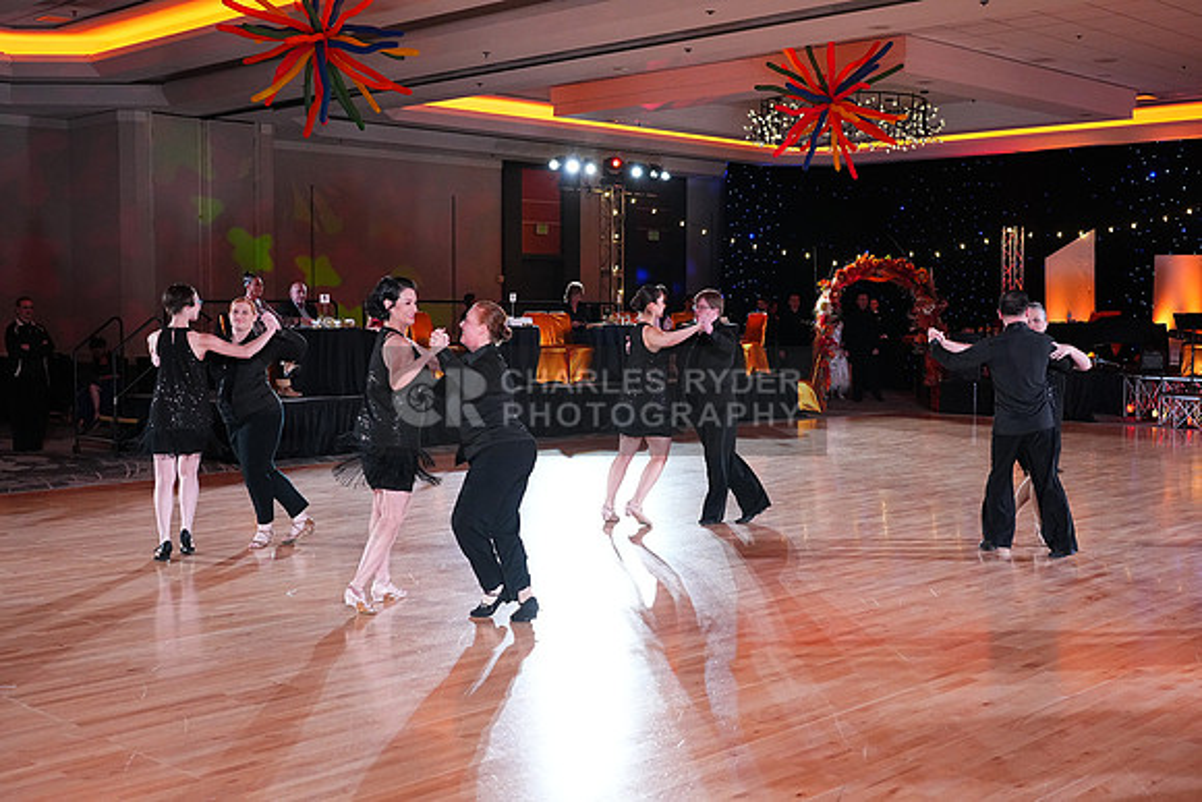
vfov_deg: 32.6
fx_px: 1369
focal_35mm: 41
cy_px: 401
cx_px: 601
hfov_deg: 47.4
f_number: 5
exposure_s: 1/400
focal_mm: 41
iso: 5000
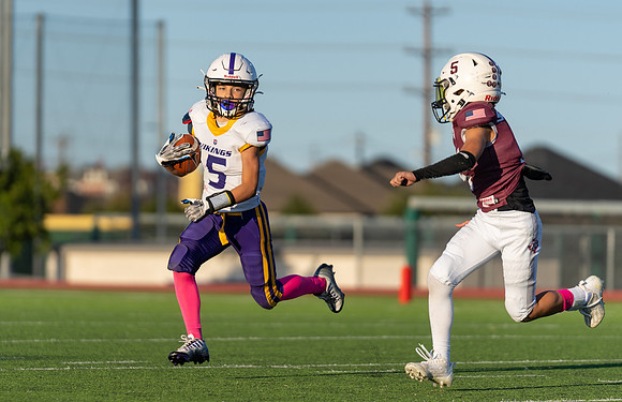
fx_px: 5552
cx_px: 230
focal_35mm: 324
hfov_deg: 6.4
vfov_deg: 4.1
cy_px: 192
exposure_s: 1/1600
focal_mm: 200
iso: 100
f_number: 2.8
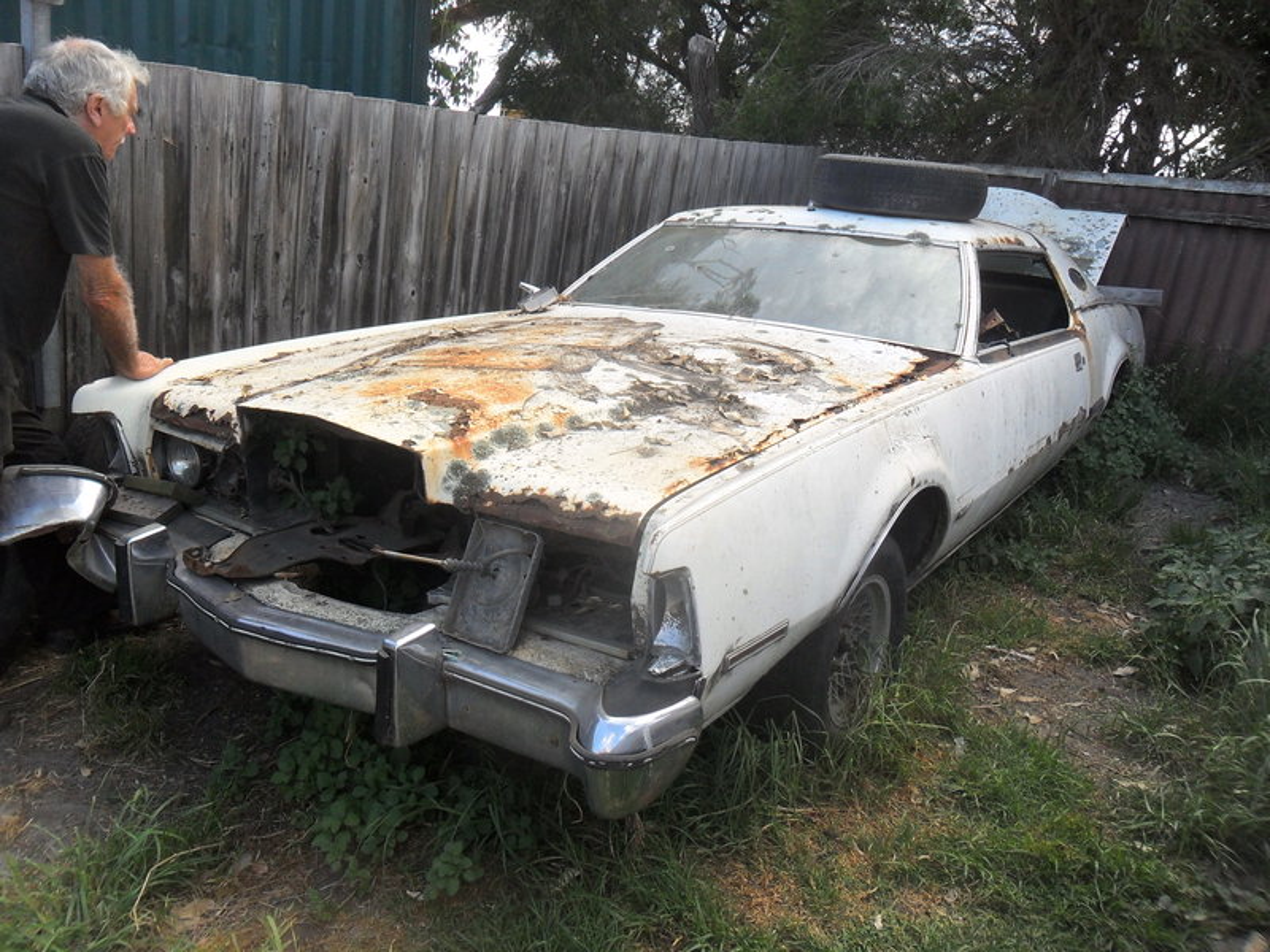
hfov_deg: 65.3
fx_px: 991
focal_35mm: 27
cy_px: 476
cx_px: 635
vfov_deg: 51.4
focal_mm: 4.9
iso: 100
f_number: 3.5
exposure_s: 1/250
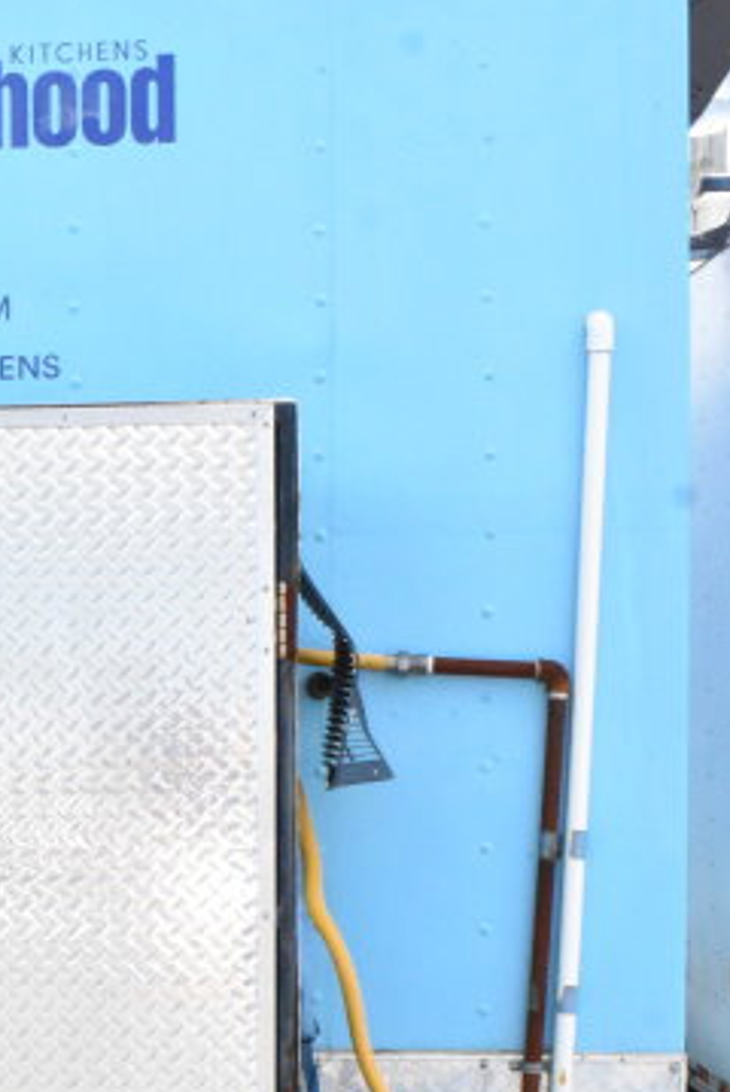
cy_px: 896
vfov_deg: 23.8
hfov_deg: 15.8
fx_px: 2550
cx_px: -110
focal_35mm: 84
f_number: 18
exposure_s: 1/1250
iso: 6400
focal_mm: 22
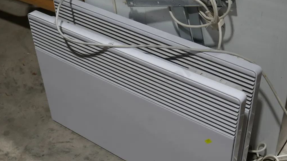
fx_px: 419
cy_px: 103
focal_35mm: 55
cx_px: 144
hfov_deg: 37.8
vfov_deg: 21.8
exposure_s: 1/60
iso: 250
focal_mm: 25
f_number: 6.3
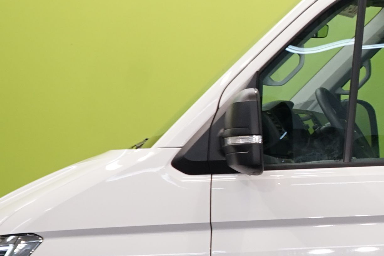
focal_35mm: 279
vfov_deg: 4.9
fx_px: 2975
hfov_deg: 7.2
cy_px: 162
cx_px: 729
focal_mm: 57
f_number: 6.3
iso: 320
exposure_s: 1/25
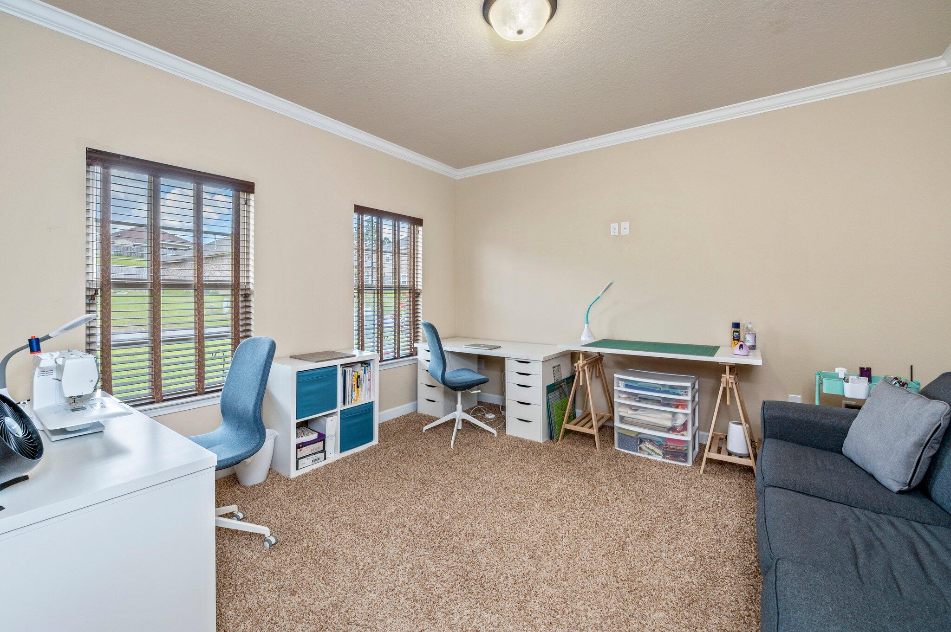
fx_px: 370
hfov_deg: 104.3
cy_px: 316
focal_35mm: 14
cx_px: 476
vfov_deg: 81.1
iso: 320
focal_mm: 14
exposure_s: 1/30
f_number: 9
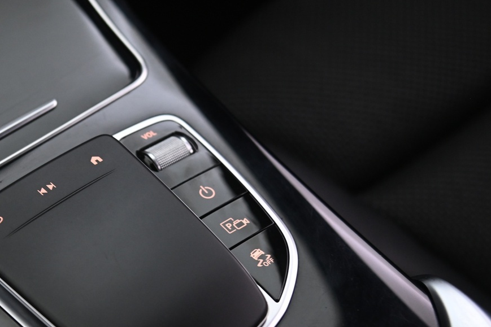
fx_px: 968
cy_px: 268
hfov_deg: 27.7
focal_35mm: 71
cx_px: 79
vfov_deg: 19.0
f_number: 4
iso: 2000
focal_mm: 38
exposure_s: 1/15
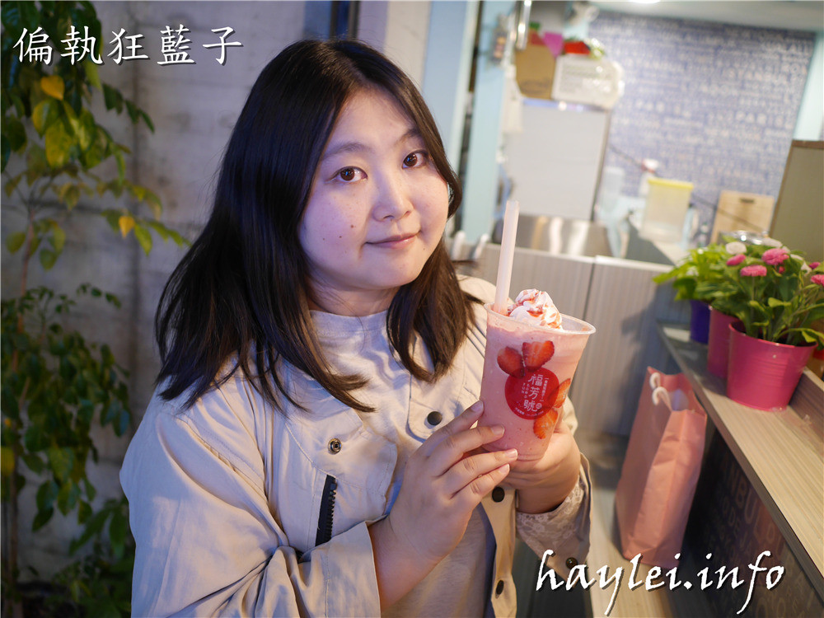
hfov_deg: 60.0
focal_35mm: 30
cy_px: 309
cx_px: 412
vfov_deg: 46.8
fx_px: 714
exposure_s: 1/60
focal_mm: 15
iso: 500
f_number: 1.7
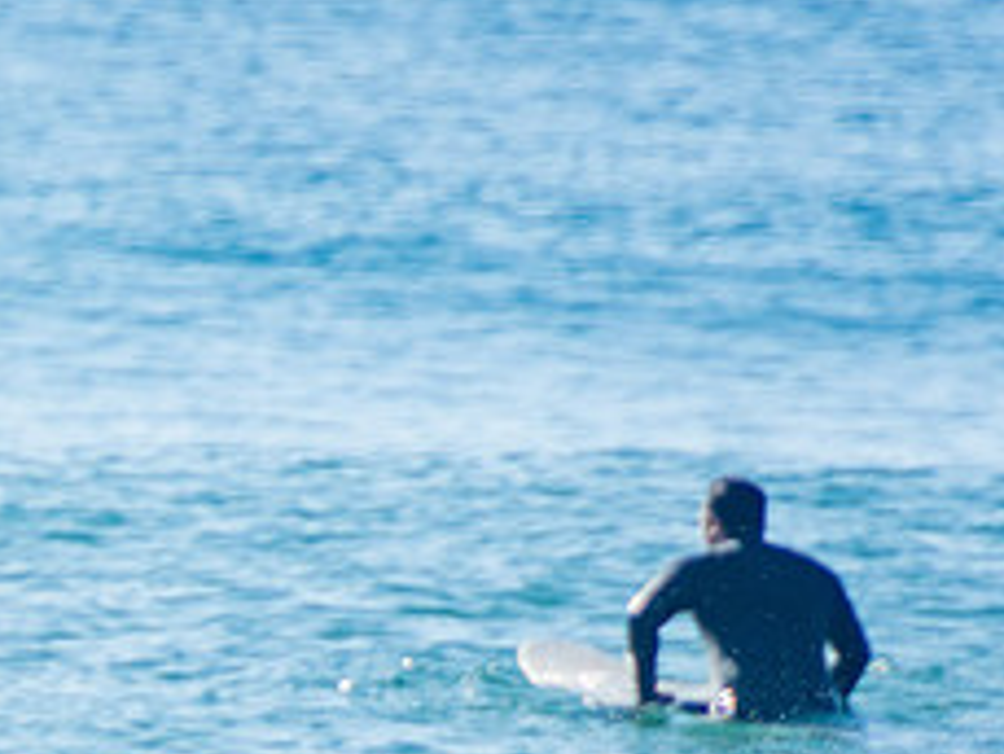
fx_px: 42397
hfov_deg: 1.4
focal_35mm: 1461
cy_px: 831
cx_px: -210
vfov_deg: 1.0
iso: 250
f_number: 5.6
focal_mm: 400
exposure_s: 1/1250
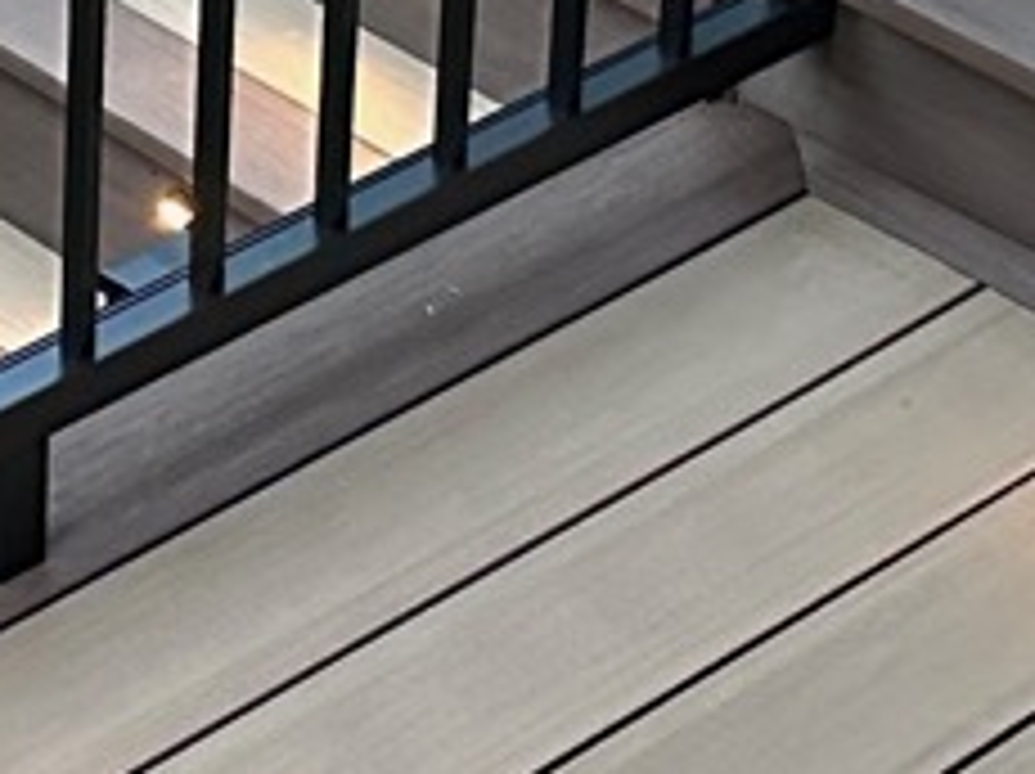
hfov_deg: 11.5
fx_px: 4988
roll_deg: +0.1
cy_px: -914
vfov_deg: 8.3
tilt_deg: -20.1
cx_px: -328
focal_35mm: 167
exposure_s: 1/40
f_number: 1.78
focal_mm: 6.86
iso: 1000
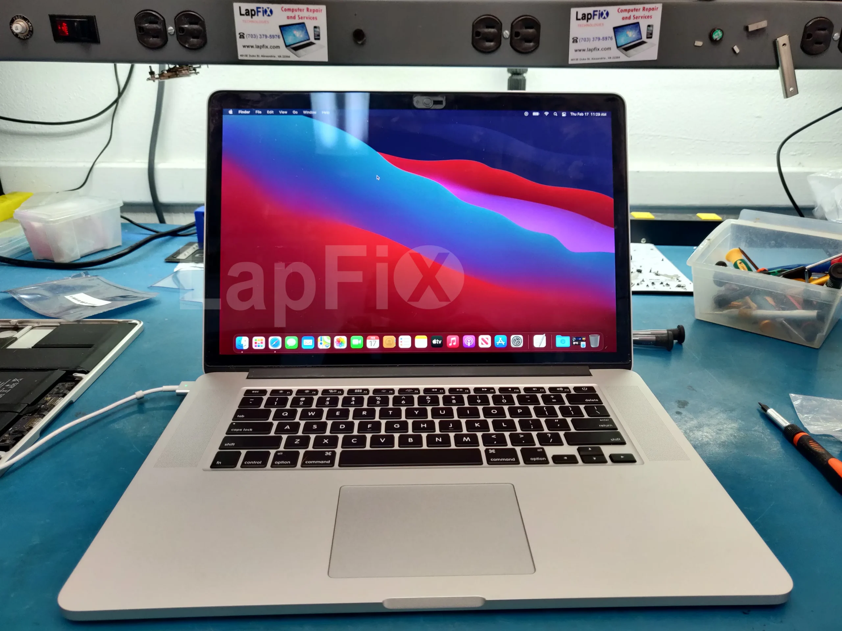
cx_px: 421
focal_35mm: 25
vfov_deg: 54.9
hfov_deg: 69.4
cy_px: 316
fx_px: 608
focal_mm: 4.25
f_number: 1.7
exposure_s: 1/33
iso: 400
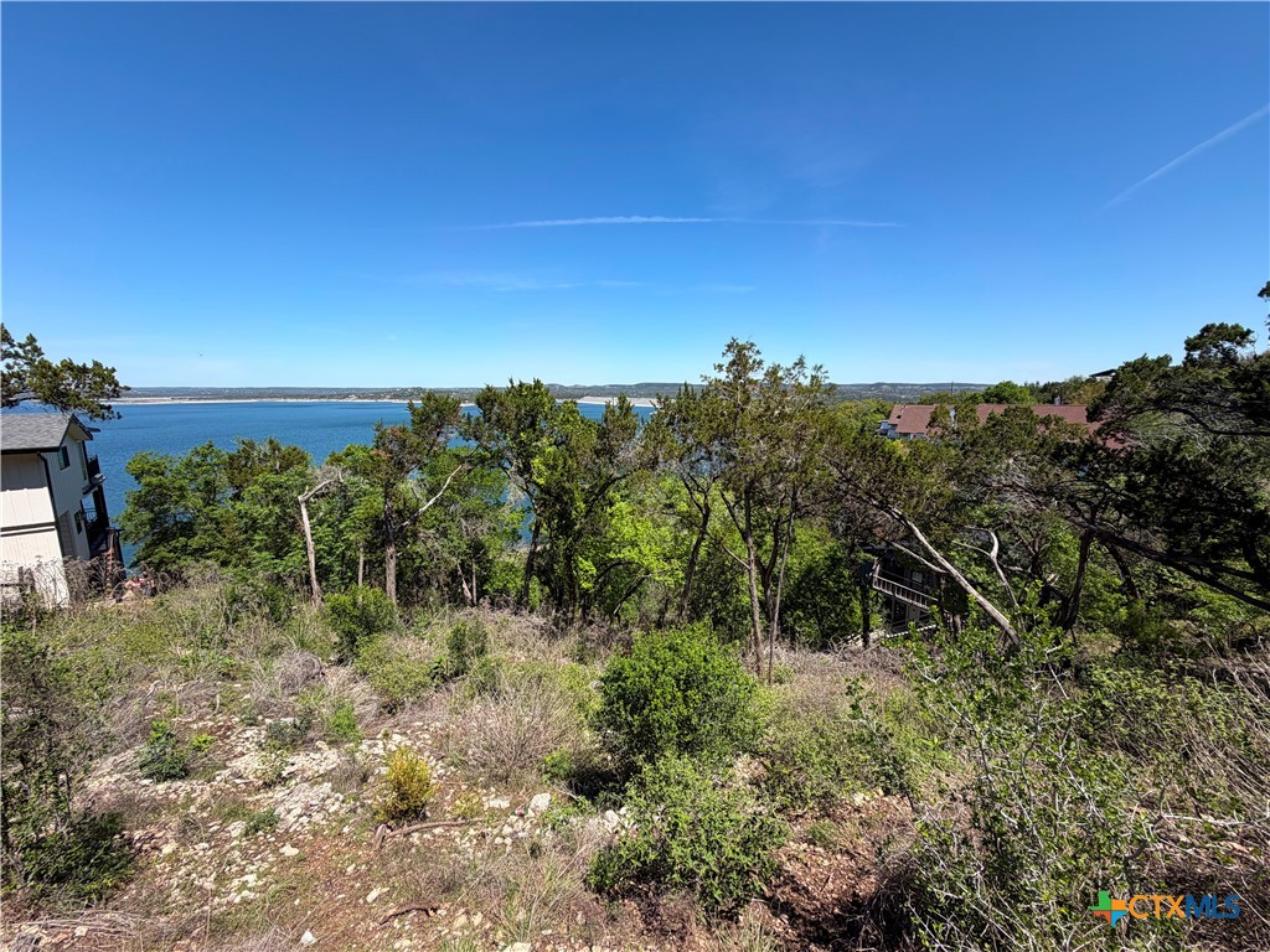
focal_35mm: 14
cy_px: 476
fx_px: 514
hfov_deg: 102.1
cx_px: 635
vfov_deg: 85.7
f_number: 2.2
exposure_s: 1/770
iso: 25
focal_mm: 2.22
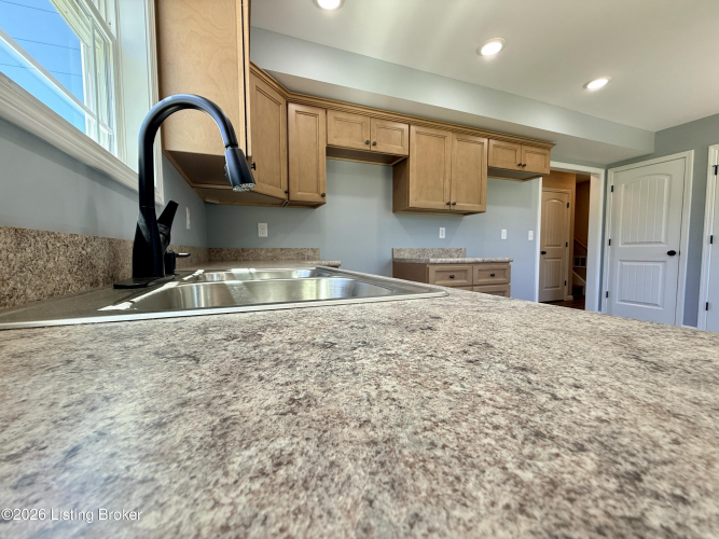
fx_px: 291
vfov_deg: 85.7
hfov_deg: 102.1
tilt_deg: -3.0
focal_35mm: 14
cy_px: 270
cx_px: 360
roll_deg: +0.1
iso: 80
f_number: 2.2
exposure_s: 1/120
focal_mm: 2.22
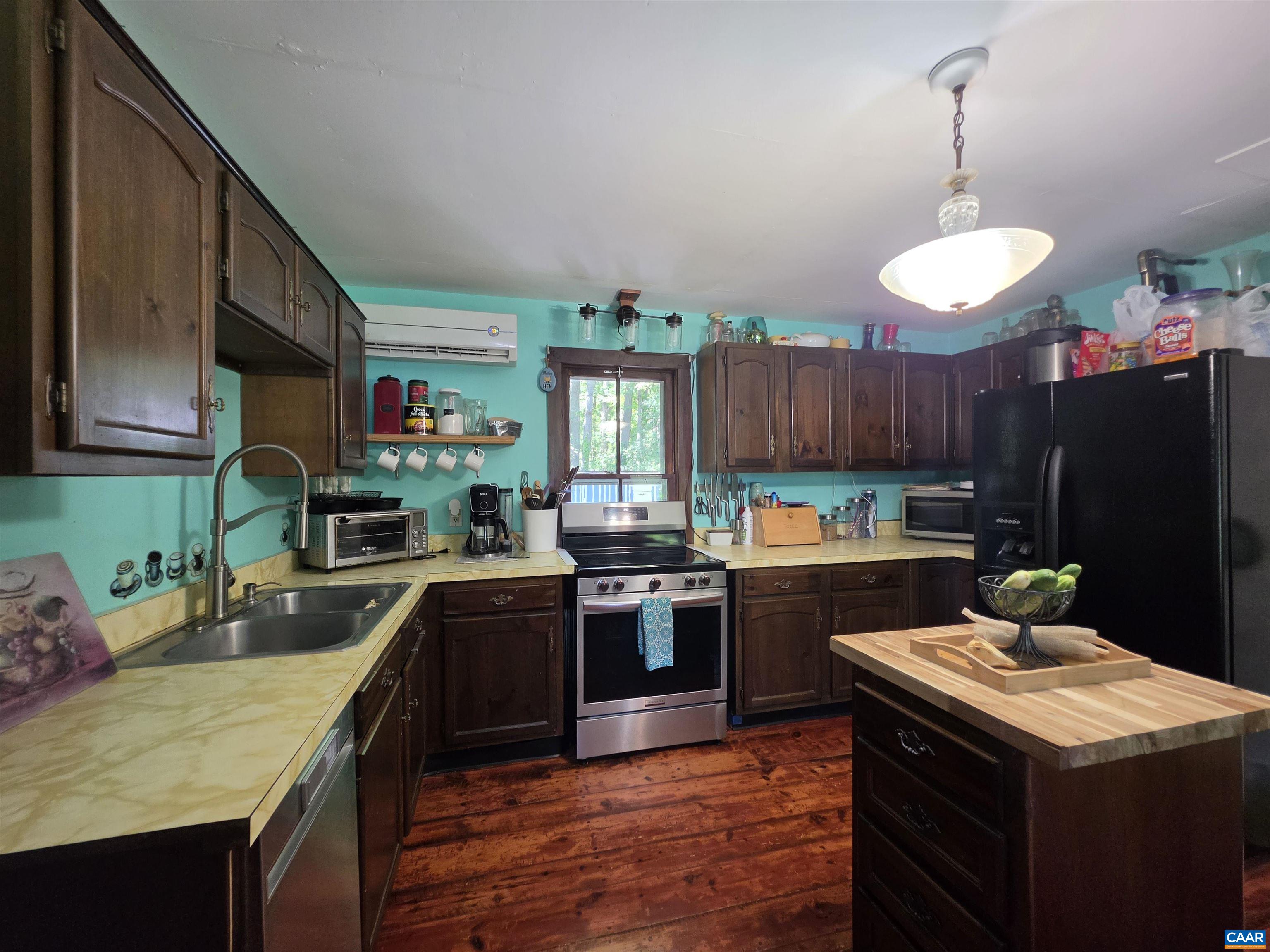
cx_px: 635
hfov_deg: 106.2
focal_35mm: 13
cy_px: 476
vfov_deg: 89.9
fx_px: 477
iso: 200
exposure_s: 1/60
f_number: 1.9
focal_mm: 2.2
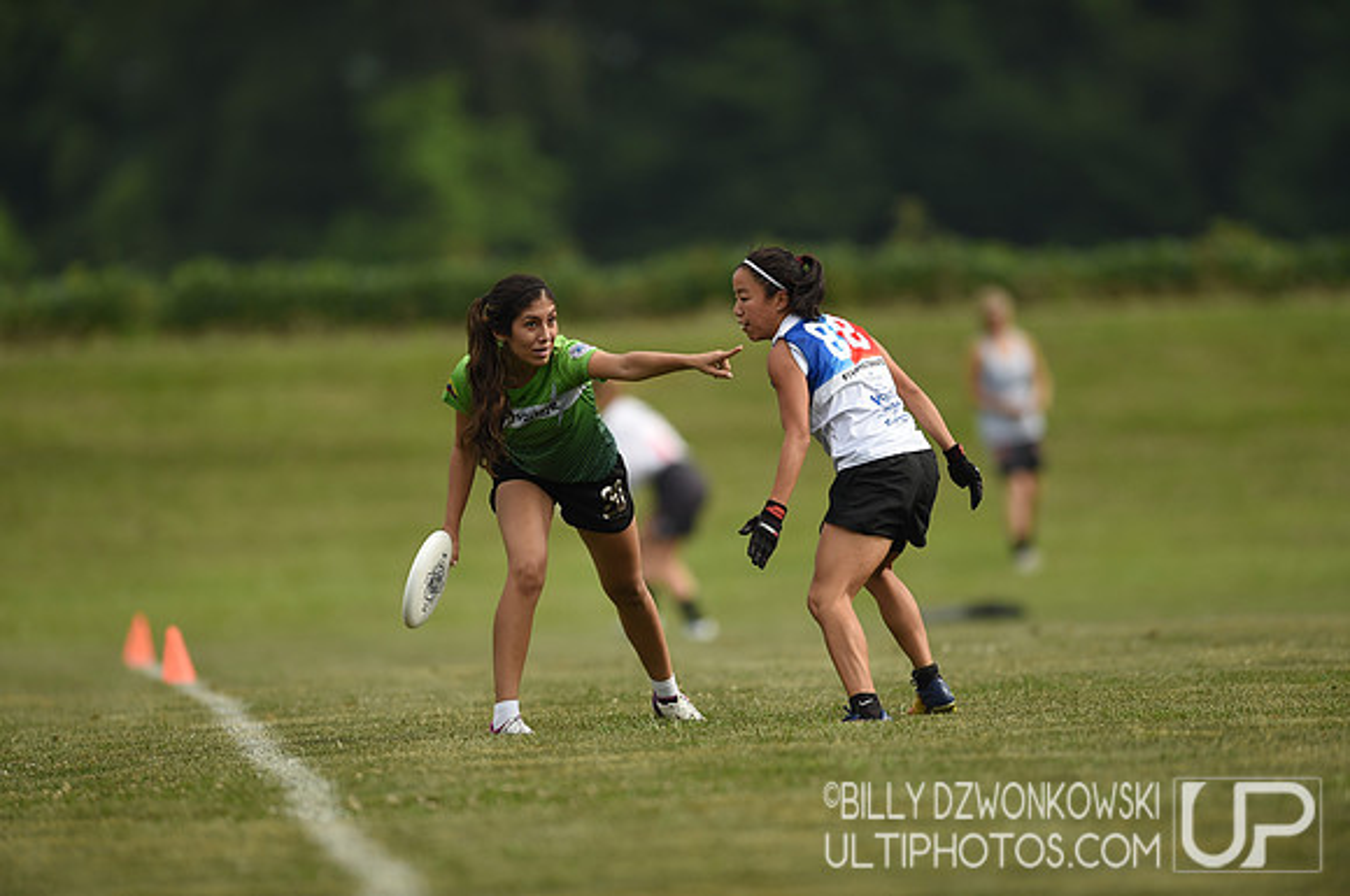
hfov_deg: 5.2
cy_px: 448
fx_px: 14979
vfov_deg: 3.4
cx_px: 675
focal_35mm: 400
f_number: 2.8
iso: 320
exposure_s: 1/4000
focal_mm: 400
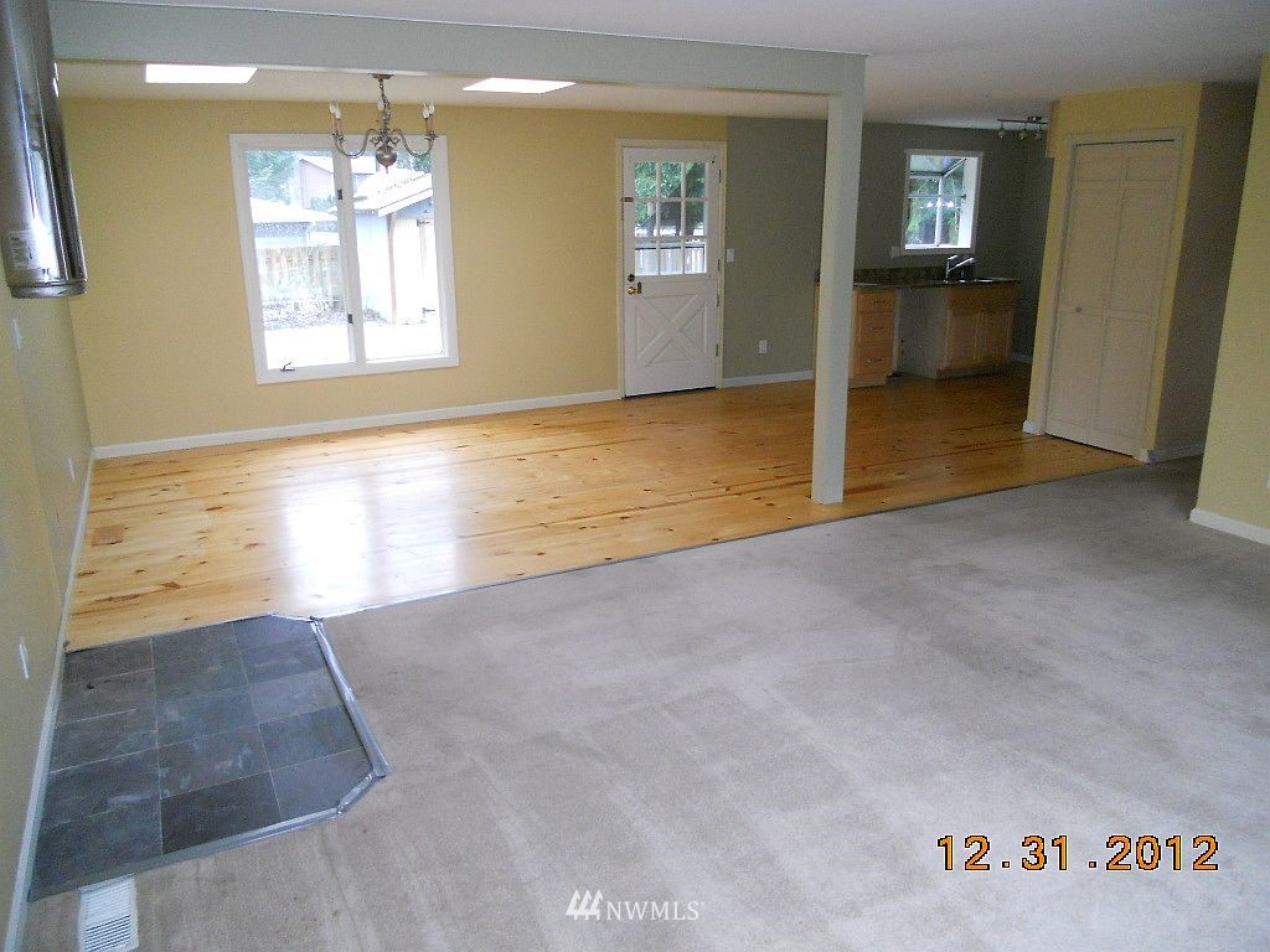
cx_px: 635
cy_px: 476
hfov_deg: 65.3
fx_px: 991
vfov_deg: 51.4
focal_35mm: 27
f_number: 3.2
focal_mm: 4.9
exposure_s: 1/30
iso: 400
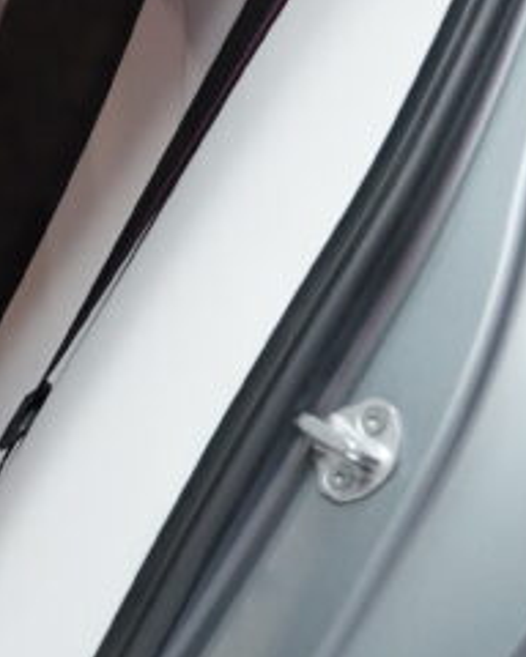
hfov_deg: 19.7
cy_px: 230
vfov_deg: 26.3
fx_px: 1401
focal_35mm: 72
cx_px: -140
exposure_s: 1/80
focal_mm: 24
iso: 2500
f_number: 2.8
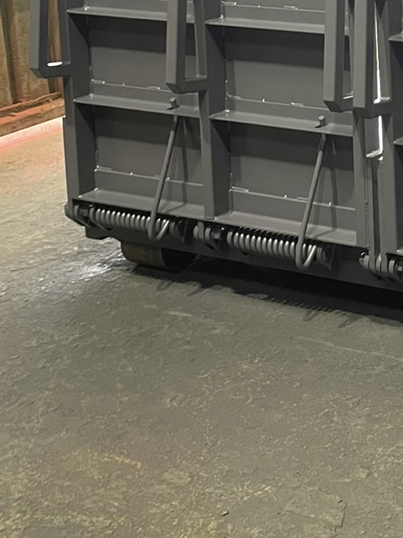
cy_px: -27
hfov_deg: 17.6
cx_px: 568
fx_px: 1195
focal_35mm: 77
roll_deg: +0.5
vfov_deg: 24.0
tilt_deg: -9.3
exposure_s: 1/50
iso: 80
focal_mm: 4.2
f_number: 1.6
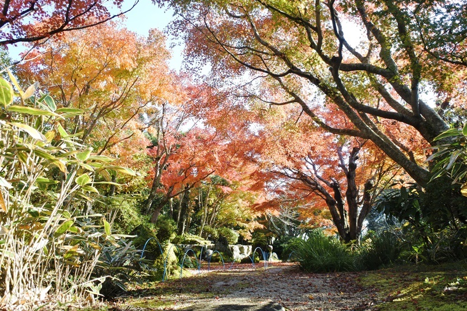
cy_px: 156
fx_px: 389
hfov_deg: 61.9
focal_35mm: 30
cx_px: 234
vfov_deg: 43.6
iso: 160
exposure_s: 1/80
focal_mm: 11.2
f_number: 6.3
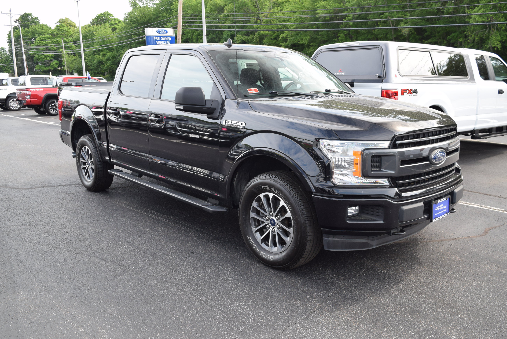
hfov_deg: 55.8
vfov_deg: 38.9
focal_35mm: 34
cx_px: 256
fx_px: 479
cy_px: 165
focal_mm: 22
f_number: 6.3
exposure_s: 1/160
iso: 400
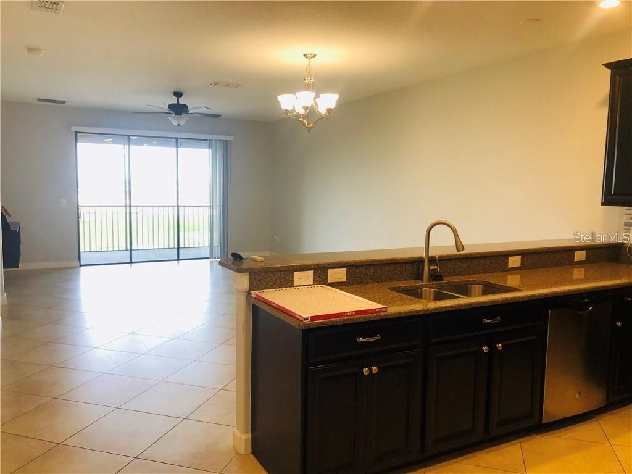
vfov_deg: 49.7
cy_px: 237
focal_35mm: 28
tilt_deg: -6.5
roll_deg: -0.2
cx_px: 316
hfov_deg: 63.4
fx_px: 511
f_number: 1.8
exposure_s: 1/40
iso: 25
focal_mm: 3.99
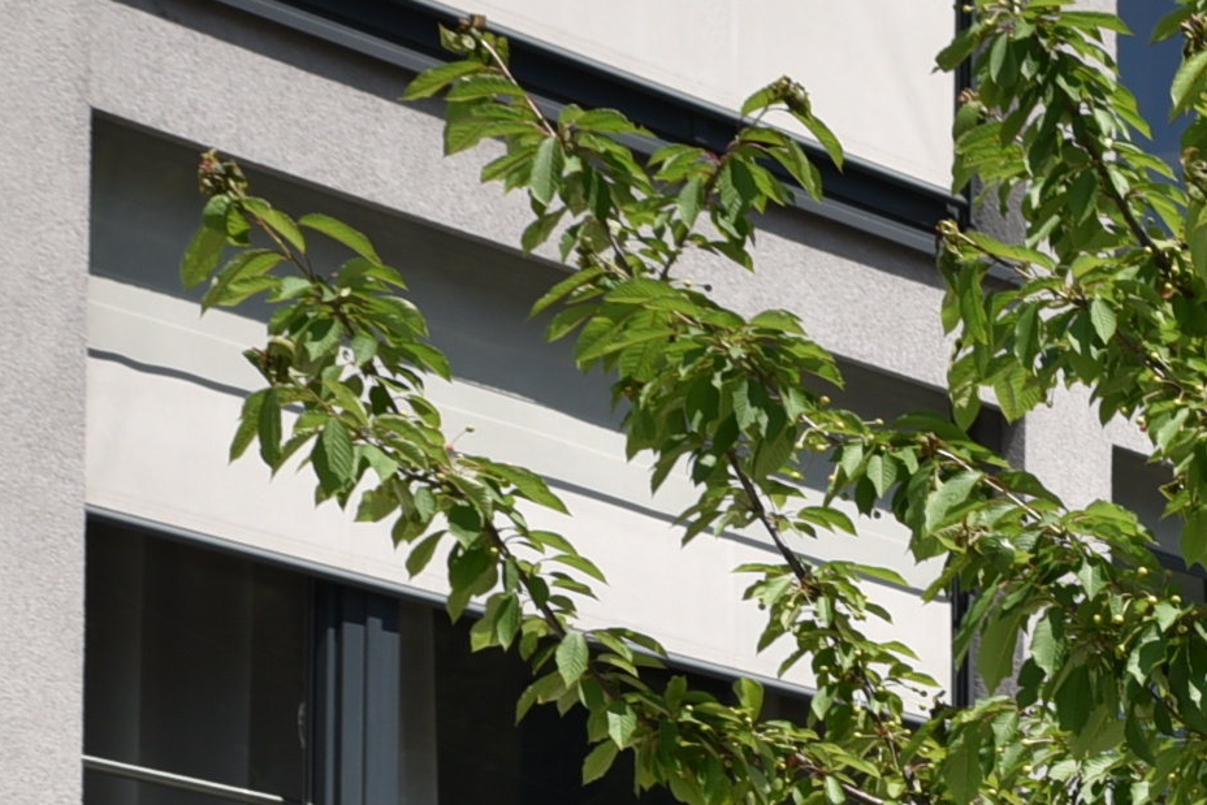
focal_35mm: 175
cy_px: 1553
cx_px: 2774
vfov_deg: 7.6
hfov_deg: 10.4
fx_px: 5868
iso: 100
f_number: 10
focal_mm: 36
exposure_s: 1/200
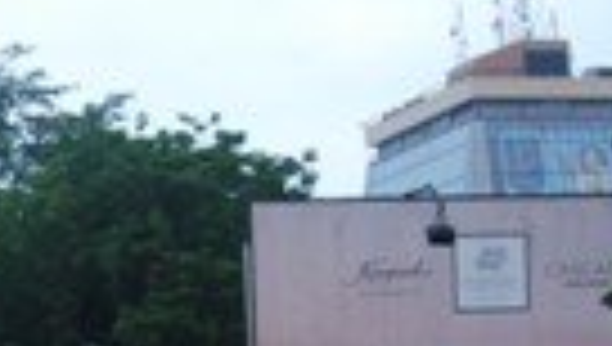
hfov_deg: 15.0
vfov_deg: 8.6
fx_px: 2162
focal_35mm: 133
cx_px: -284
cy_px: 741
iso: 140
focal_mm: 18
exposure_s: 1/125
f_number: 5.6
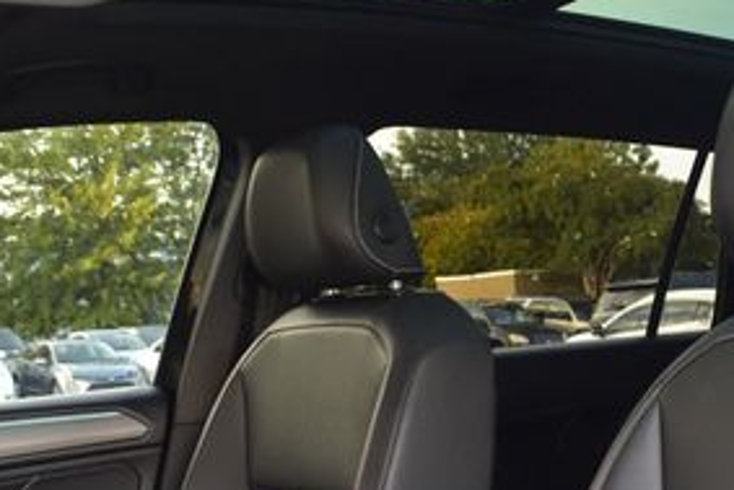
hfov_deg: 32.1
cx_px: 571
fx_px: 1244
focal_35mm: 61
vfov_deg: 22.1
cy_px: 373
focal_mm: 18
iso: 900
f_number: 6.3
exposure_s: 1/15
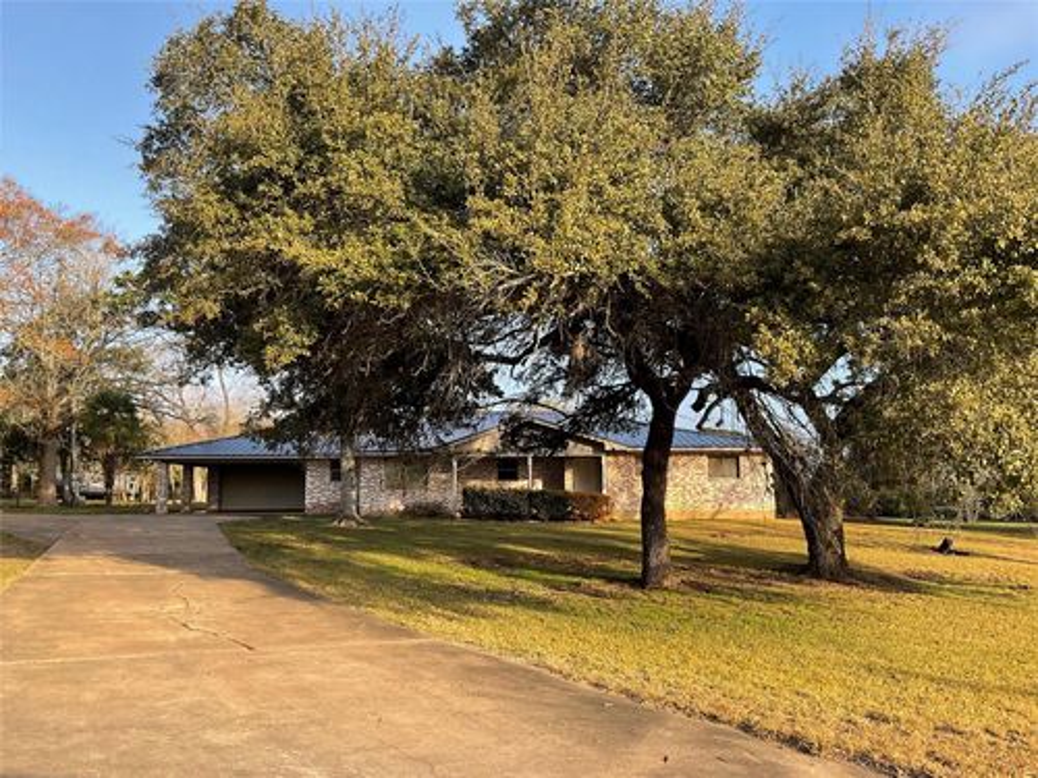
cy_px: 389
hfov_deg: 61.7
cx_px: 519
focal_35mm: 29
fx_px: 870
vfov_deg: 48.2
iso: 16
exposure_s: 1/478
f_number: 1.8
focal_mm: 3
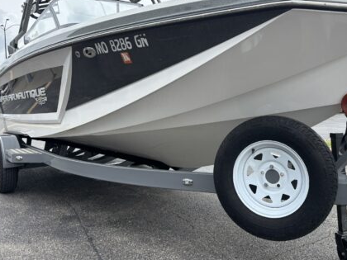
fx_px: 331
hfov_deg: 54.9
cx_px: 209
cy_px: 115
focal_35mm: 33
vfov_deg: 42.9
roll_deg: +2.4
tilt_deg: -1.3
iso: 50
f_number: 1.6
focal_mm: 5.96
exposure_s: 1/1344
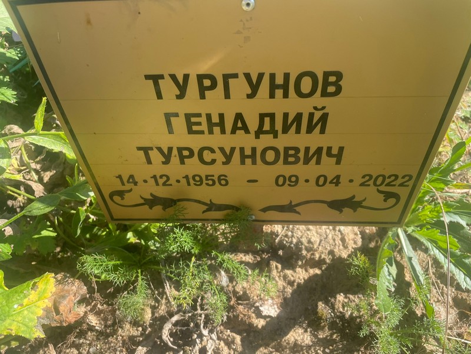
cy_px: 177
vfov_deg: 53.1
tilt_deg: -48.7
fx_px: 354
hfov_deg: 67.3
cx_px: 236
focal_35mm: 26
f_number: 1.6
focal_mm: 4.2
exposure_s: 1/774
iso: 32
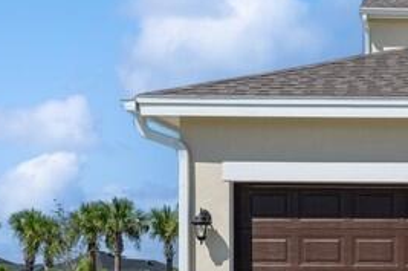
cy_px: 326
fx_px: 1222
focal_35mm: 108
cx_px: 546
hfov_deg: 17.6
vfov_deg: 12.3
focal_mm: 32
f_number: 8
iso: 320
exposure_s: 1/1000
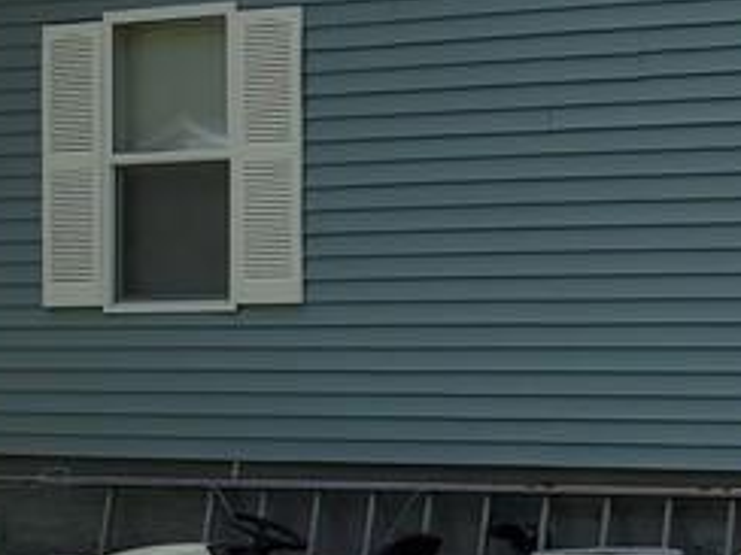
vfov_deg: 13.5
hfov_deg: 16.4
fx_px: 2333
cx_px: 1124
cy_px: 497
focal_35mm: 109
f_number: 2.4
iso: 50
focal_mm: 4.3
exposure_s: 1/1411
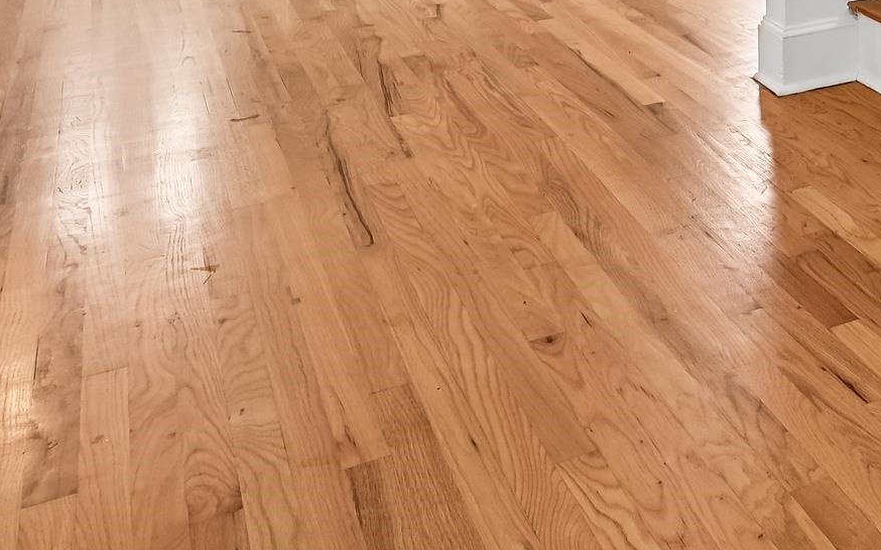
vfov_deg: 19.3
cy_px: -343
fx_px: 1344
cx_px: 1205
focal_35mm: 56
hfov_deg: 28.3
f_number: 8
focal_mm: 16
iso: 400
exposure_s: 1/30
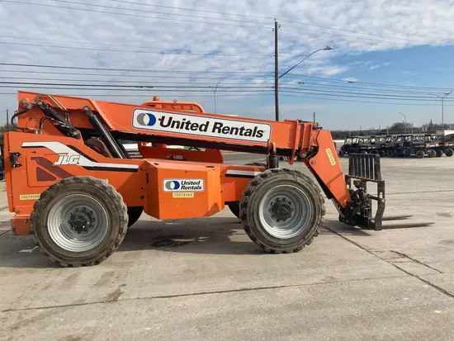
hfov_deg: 63.4
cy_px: 170
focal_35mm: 28
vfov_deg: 49.8
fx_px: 367
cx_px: 227
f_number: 1.8
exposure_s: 1/2315
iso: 20
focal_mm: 3.99
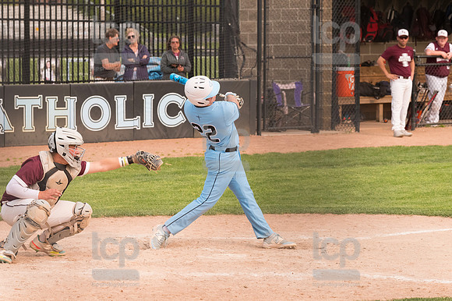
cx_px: 226
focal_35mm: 183
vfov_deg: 7.5
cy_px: 150
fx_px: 2296
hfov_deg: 11.2
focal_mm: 122
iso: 1000
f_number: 5.6
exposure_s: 1/2000
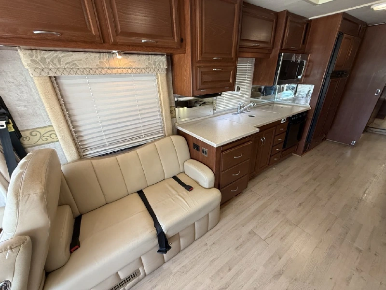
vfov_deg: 85.7
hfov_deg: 102.1
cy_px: 145
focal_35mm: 14
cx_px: 193
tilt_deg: -22.9
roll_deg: +2.4
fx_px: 156
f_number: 2.2
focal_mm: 2.22
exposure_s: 1/99
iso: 250
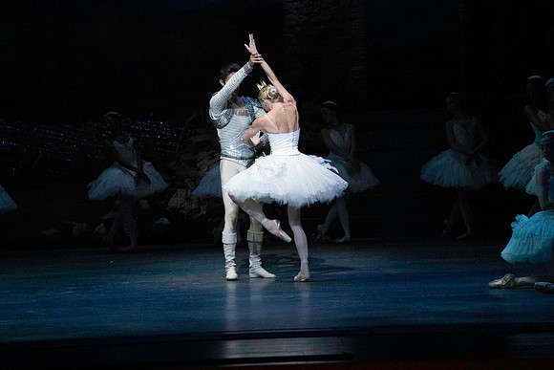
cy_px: 185
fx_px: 3078
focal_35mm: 200
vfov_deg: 6.9
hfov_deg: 10.3
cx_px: 277
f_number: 5
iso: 25600
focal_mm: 200
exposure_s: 1/400
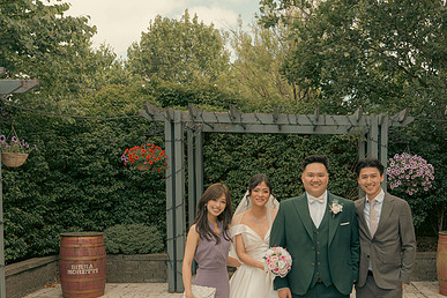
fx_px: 521
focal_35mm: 42
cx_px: 296
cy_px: 219
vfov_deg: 31.4
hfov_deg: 45.7
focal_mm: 28
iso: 160
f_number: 5.6
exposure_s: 1/160
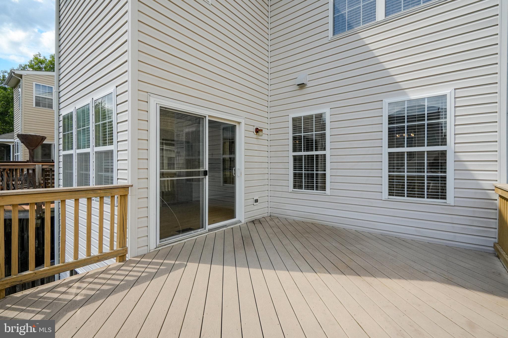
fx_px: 226
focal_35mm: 16
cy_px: 169
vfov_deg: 73.7
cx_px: 254
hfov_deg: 96.7
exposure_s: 1/3200
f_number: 8
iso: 1250
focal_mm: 16
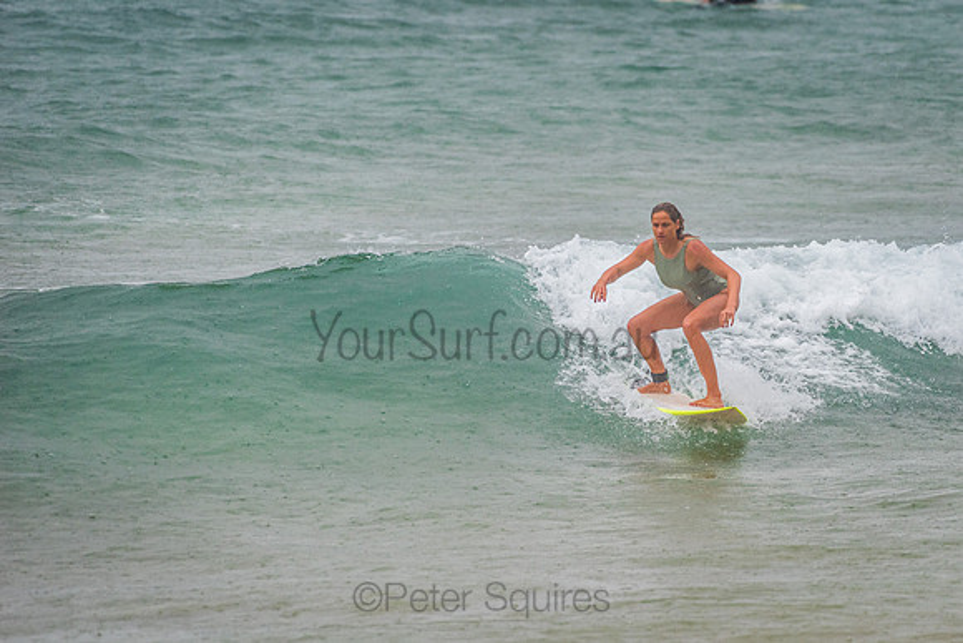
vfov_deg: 2.3
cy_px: 288
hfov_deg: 3.4
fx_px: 16332
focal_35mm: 610
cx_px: 588
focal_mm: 500
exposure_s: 1/320
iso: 400
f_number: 5.6
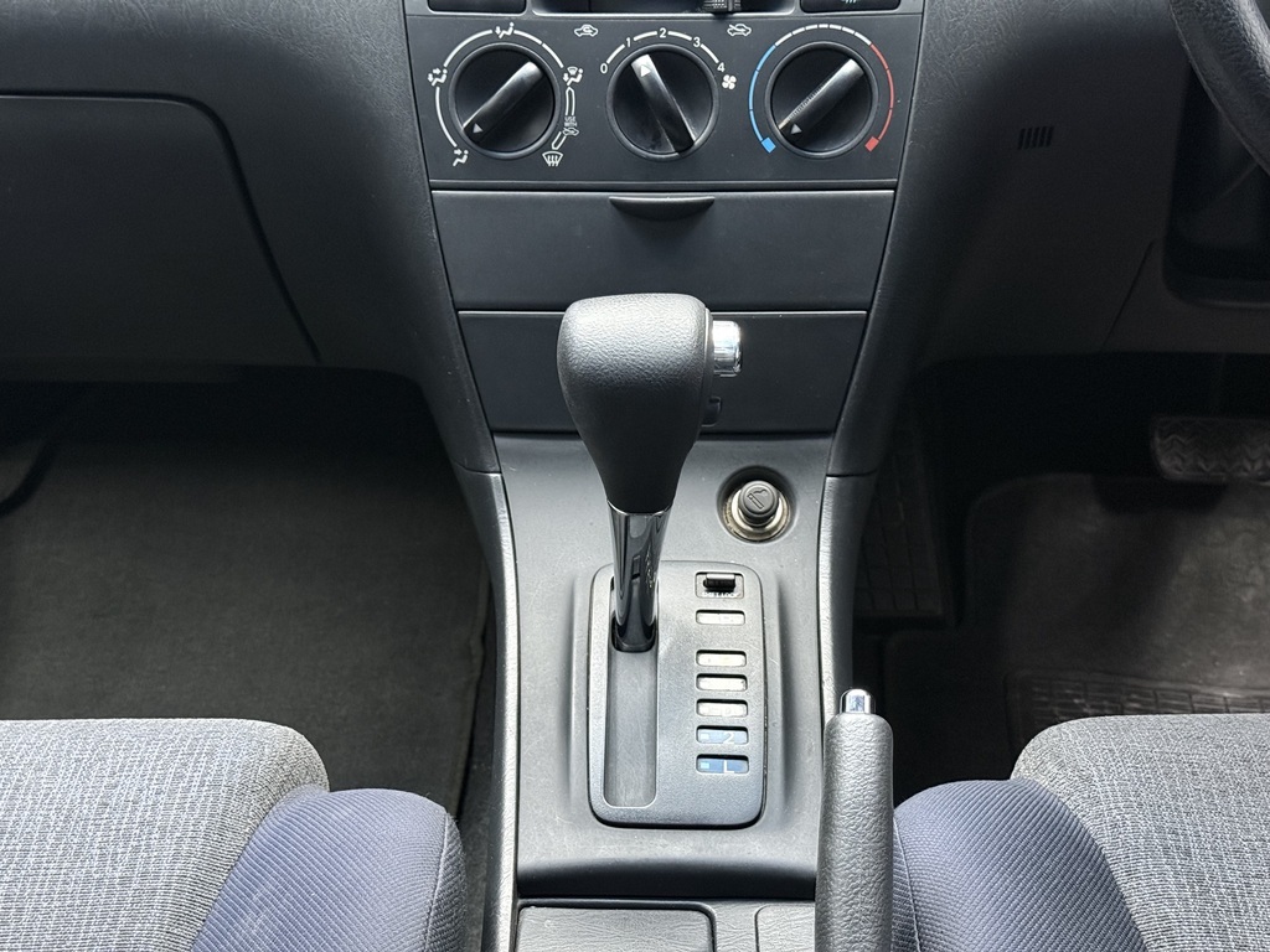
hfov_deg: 39.7
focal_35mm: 48
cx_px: 635
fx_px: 1761
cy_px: 476
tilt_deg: -28.8
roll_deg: +0.6
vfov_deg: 30.3
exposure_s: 1/30
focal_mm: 6.76
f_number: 1.78
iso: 640
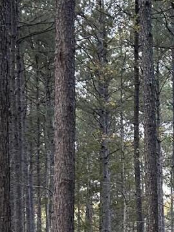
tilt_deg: +0.8
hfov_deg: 9.6
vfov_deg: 13.4
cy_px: 240
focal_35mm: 145
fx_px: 972
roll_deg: +1.2
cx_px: 329
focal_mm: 5.7
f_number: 1.5
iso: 100
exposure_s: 1/121
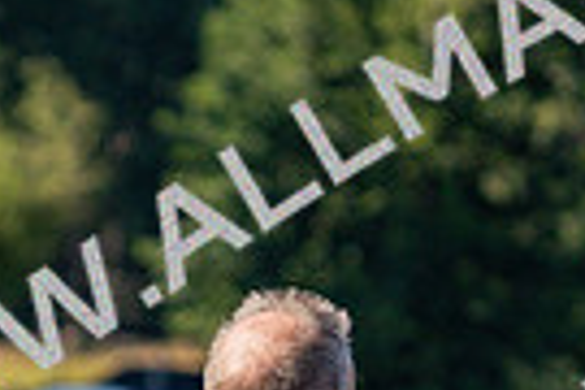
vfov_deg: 1.6
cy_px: 514
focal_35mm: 858
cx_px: 269
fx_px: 13941
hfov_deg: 2.4
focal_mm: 200
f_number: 5.6
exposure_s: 1/1600
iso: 320
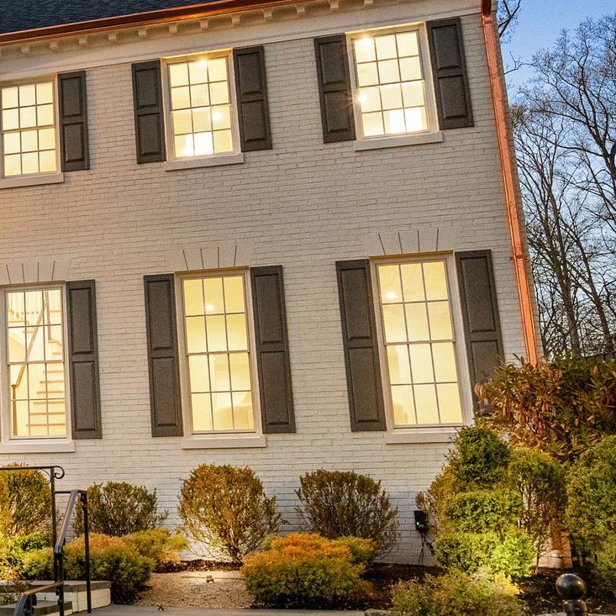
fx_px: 1171
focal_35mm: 58
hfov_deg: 25.9
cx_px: -145
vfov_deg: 29.4
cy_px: 252
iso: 3200
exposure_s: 1/10
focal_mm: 24.5
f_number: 5
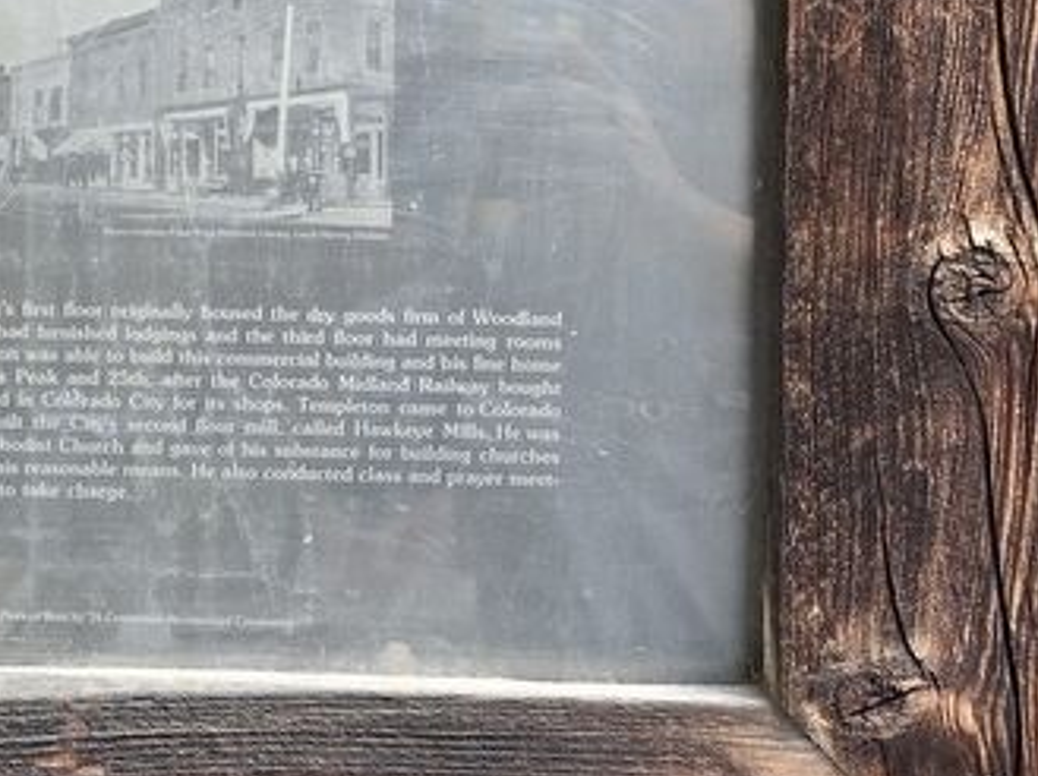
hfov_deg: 33.8
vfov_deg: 25.5
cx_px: 274
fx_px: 1677
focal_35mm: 56
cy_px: 123
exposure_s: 1/180
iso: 200
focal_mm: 5.4
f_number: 1.8
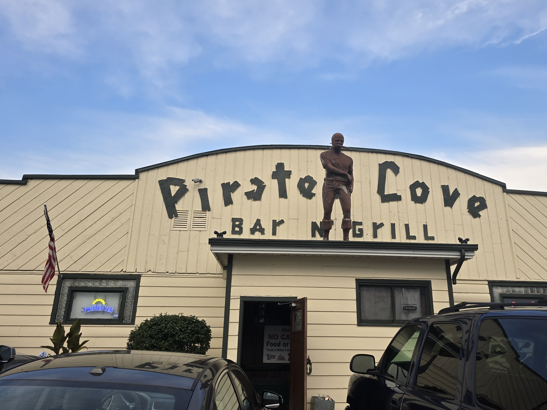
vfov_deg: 48.2
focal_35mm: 29
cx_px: 306
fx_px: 458
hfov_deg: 61.5
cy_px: 193
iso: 20
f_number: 1.7
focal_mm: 6.3
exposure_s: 1/180
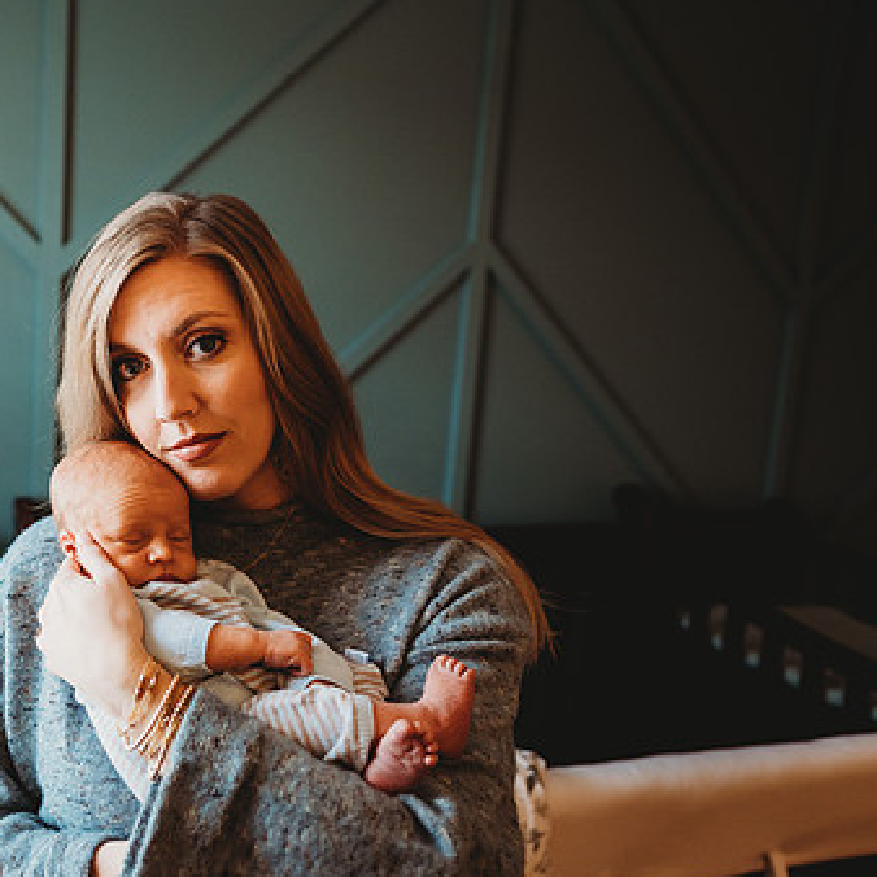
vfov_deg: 47.2
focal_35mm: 35
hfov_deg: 44.5
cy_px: 450
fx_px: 1003
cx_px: 156
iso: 800
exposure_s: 1/160
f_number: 2.2
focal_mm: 24
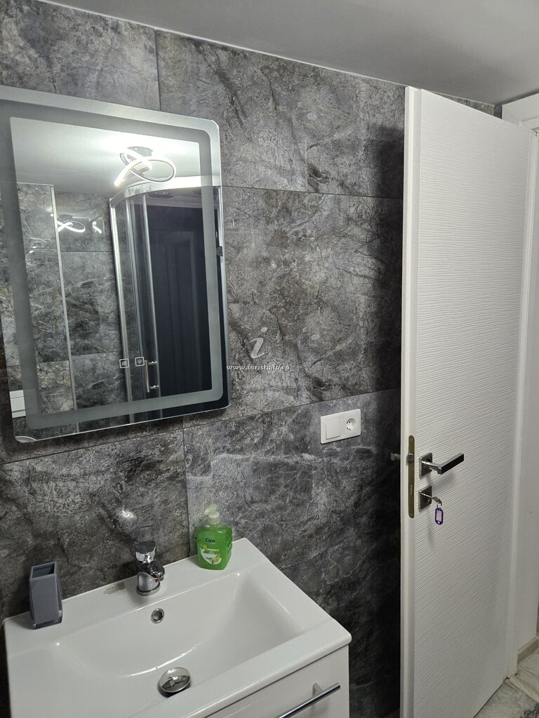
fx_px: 478
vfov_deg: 73.9
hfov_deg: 58.9
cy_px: 359
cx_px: 270
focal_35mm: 23
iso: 500
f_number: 1.8
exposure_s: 1/120
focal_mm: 5.4
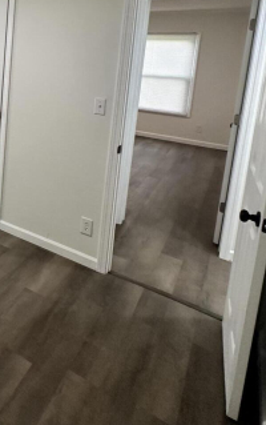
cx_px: -78
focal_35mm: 31
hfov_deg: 31.5
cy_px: 93
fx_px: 359
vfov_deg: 57.3
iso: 200
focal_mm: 2.22
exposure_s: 1/120
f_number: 2.2
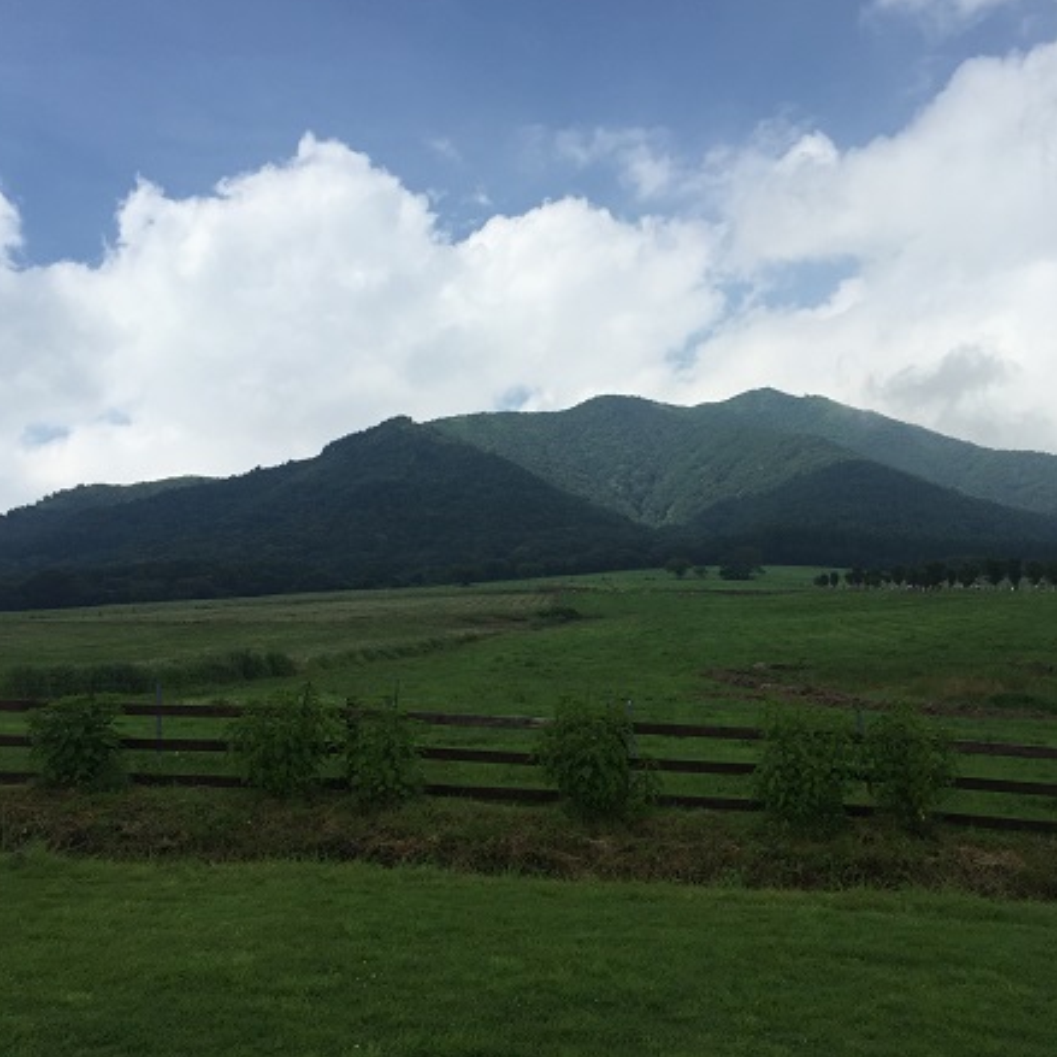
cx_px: 590
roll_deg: +0.9
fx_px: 1209
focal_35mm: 35
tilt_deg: +8.9
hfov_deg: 47.1
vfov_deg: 47.2
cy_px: 525
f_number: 2.2
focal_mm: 4.15
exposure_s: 1/3968
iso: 32
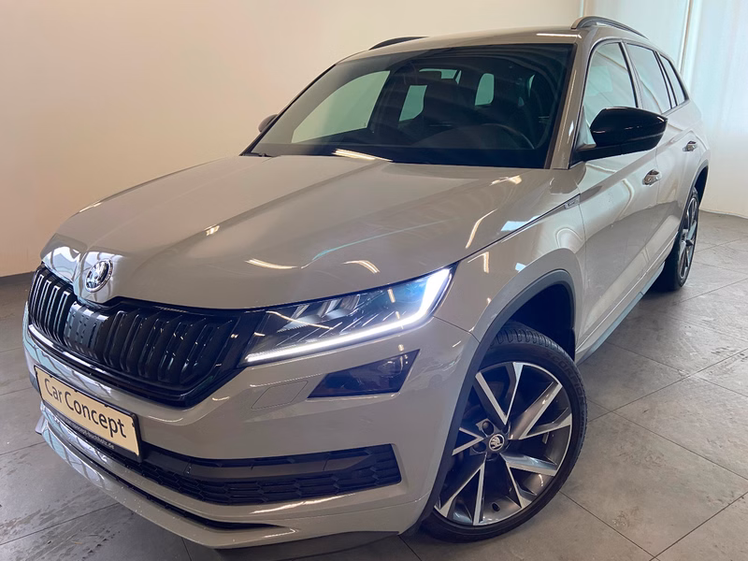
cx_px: 374
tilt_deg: -19.8
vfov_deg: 53.1
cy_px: 280
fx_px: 562
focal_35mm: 26
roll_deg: +2.6
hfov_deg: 67.3
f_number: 1.8
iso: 100
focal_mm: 4.25
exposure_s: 1/50
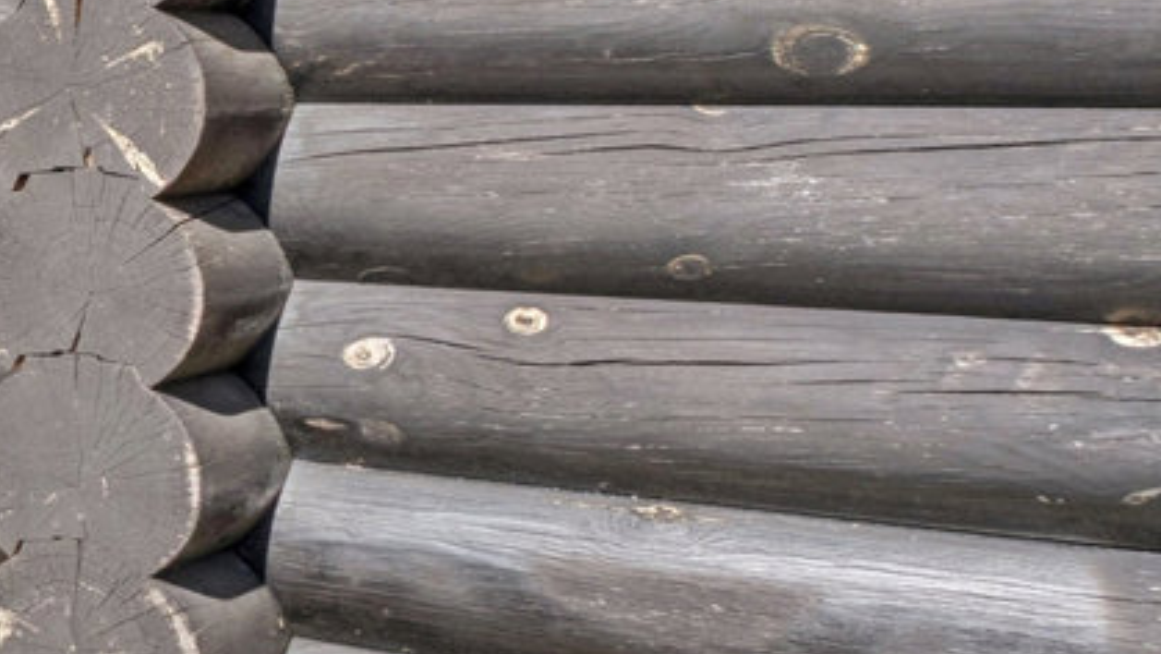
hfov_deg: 18.3
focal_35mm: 75
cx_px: -1186
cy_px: 118
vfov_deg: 16.0
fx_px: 2310
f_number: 8
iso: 160
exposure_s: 1/125
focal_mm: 10
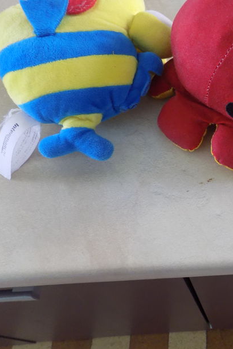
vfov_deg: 49.4
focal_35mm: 39
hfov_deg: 30.6
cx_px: 255
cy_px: 150
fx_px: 378
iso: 220
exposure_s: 1/30
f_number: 3.1
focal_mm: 4
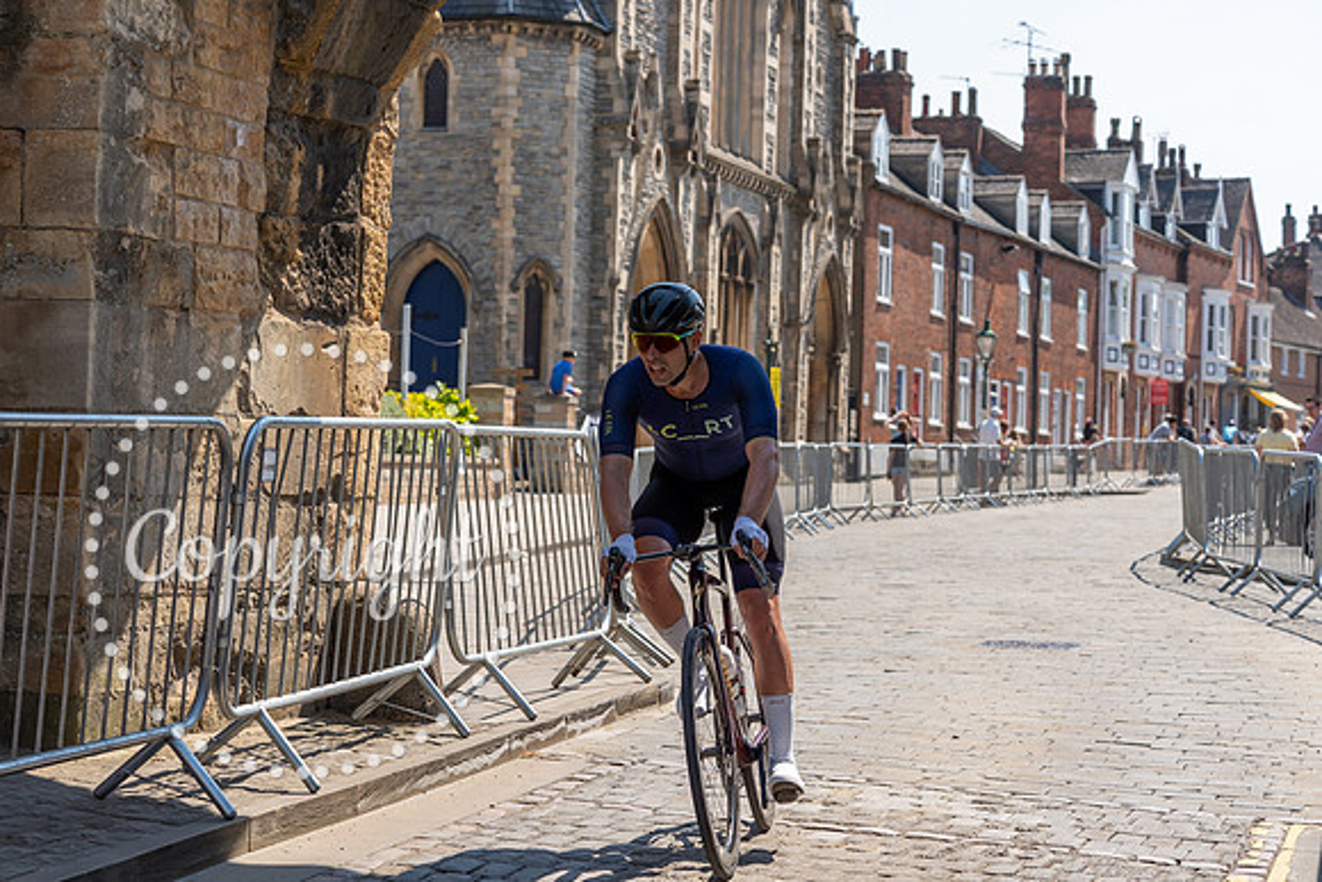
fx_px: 2873
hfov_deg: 25.9
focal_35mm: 78
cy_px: 404
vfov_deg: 17.5
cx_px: 605
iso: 160
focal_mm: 70
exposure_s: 1/800
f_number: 5
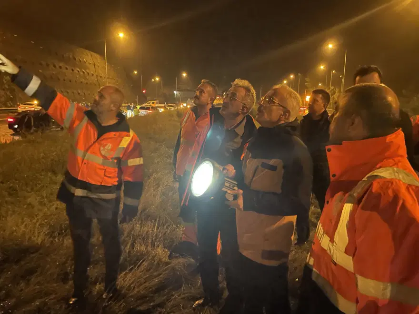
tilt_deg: -7.8
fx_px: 315
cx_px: 210
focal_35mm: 26
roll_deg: +0.1
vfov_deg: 53.1
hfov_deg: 67.3
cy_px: 157
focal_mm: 4.2
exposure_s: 1/20
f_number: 1.6
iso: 1250
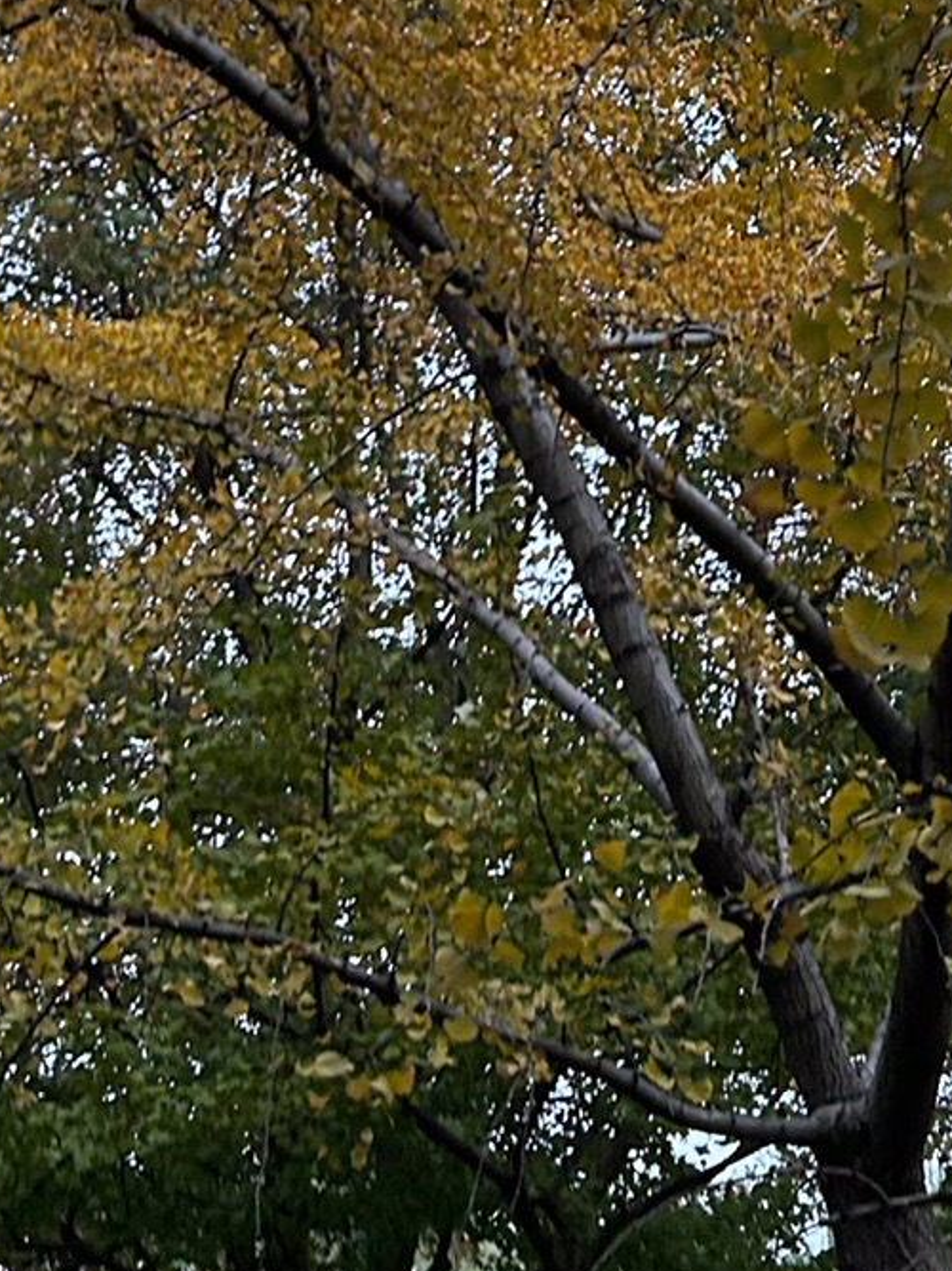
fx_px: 2861
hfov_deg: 18.5
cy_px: 93
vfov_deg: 24.2
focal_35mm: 78
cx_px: 916
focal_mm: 5.7
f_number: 1.5
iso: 160
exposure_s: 1/60
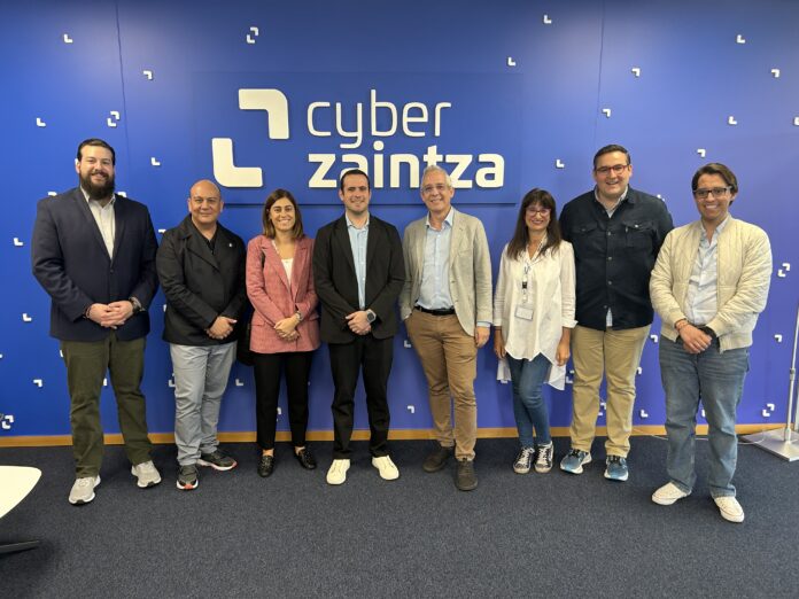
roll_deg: +0.7
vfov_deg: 53.1
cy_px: 300
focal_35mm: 26
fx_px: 600
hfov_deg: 67.3
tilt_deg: -9.3
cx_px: 400
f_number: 1.5
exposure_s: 1/50
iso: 100
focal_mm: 5.7
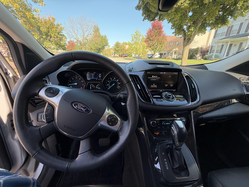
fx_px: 101
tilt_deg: -18.2
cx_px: 124
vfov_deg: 85.7
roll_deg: +0.0
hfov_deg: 102.1
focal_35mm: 14
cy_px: 94
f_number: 2.2
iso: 64
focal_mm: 2.22
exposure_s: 1/121
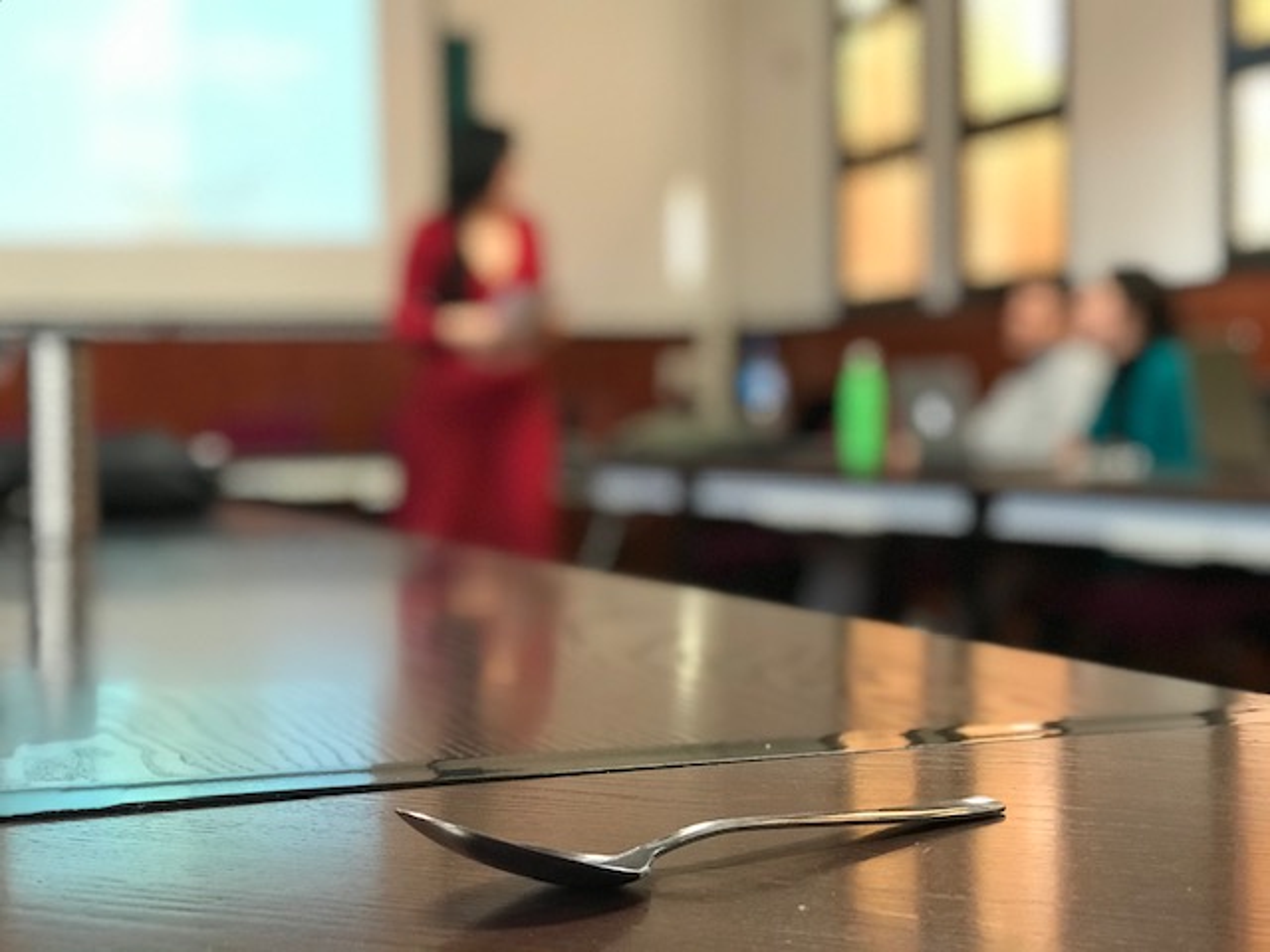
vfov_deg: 25.7
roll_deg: +0.3
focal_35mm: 57
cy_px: 476
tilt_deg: -2.5
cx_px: 635
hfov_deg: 33.8
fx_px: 2091
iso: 200
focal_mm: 6.6
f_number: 2.8
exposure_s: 1/50
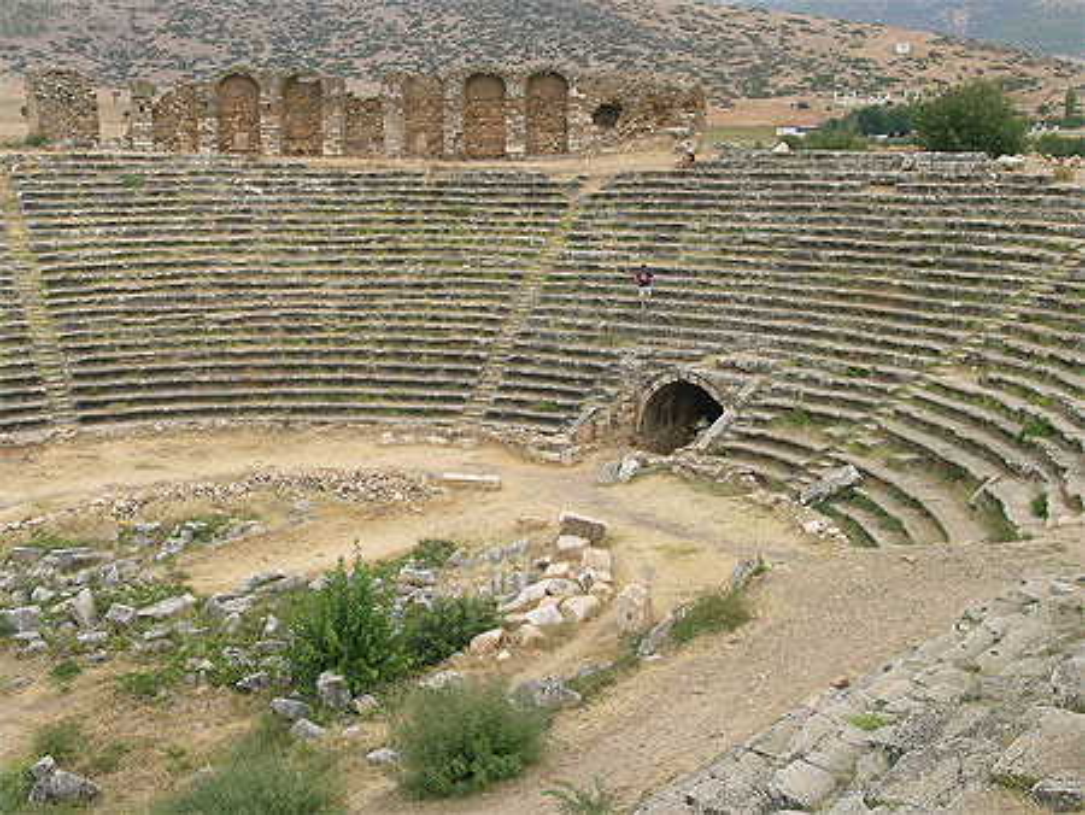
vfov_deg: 31.5
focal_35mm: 46
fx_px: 1443
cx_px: 542
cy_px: 408
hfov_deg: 41.2
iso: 50
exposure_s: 1/95.5
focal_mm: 9.5
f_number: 5.2
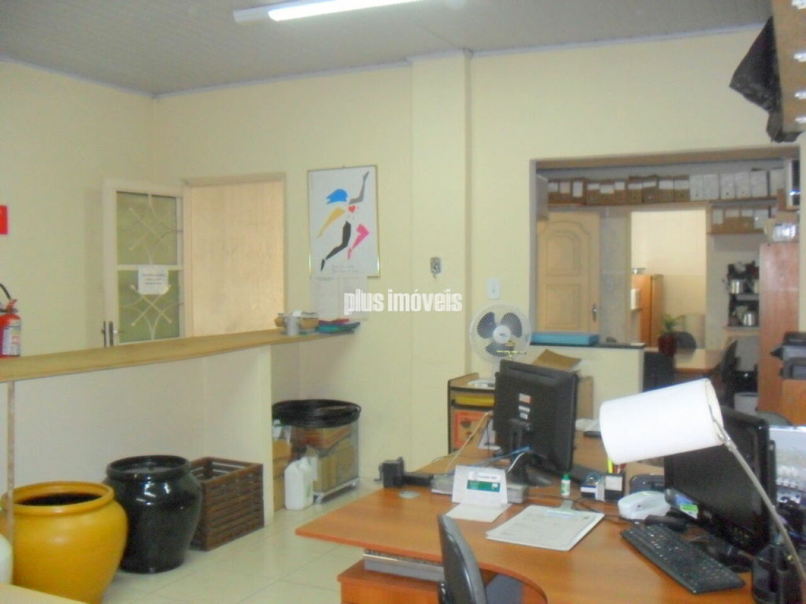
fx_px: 815
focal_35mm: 35
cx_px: 403
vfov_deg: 40.7
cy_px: 302
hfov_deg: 52.6
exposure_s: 1/45
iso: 320
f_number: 3
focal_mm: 6.3
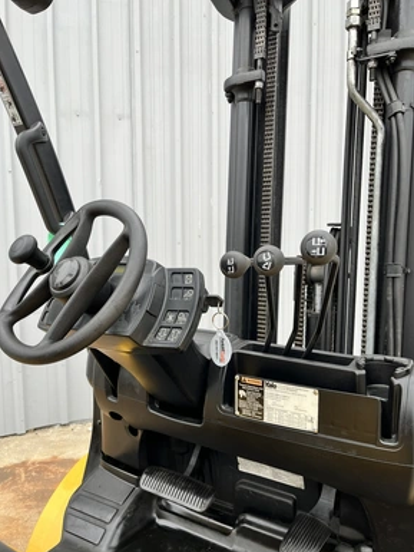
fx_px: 430
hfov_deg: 51.4
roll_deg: +0.3
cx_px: 201
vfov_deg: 65.3
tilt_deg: -5.2
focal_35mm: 27
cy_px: 275
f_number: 1.6
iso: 50
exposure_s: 1/529
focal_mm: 5.1
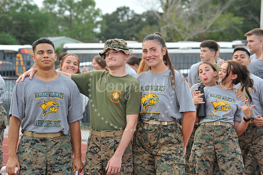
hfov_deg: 16.4
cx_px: 132
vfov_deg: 11.0
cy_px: 88
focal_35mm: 125
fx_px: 913
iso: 1250
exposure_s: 1/250
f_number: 6.3
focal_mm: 125
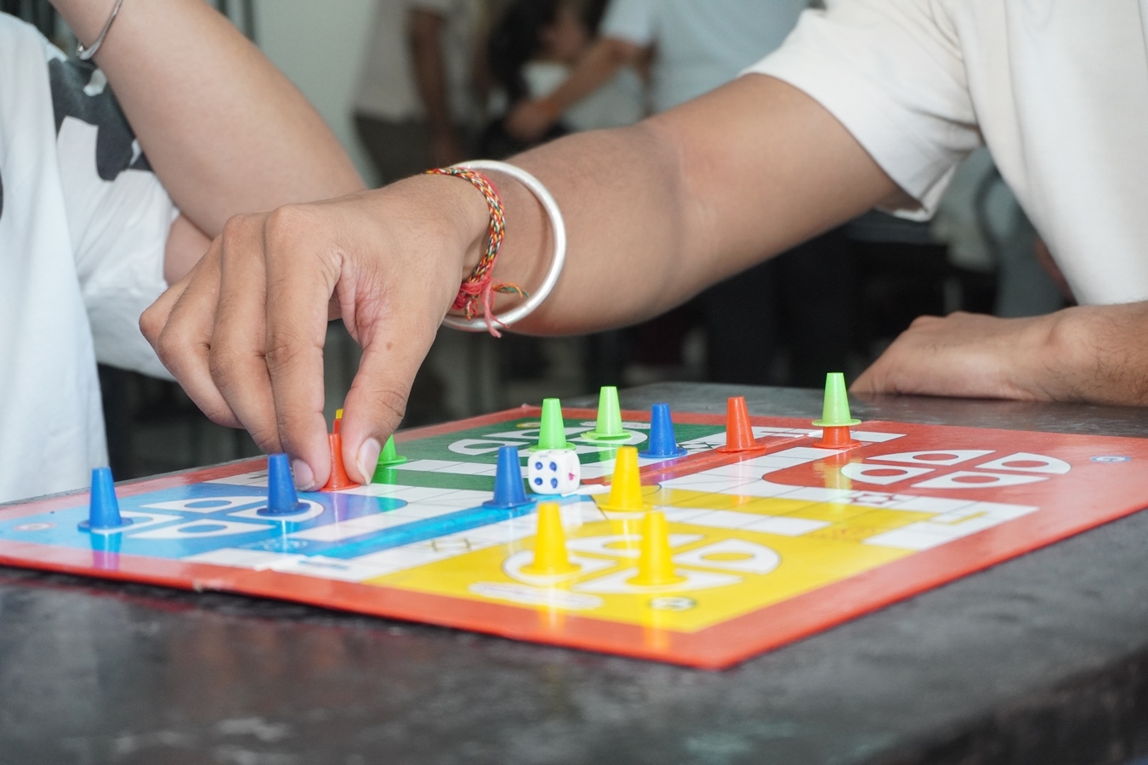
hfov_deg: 28.1
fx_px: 2296
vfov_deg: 18.9
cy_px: 382
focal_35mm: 72
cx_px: 574
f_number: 5.6
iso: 1600
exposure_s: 1/250
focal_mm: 48
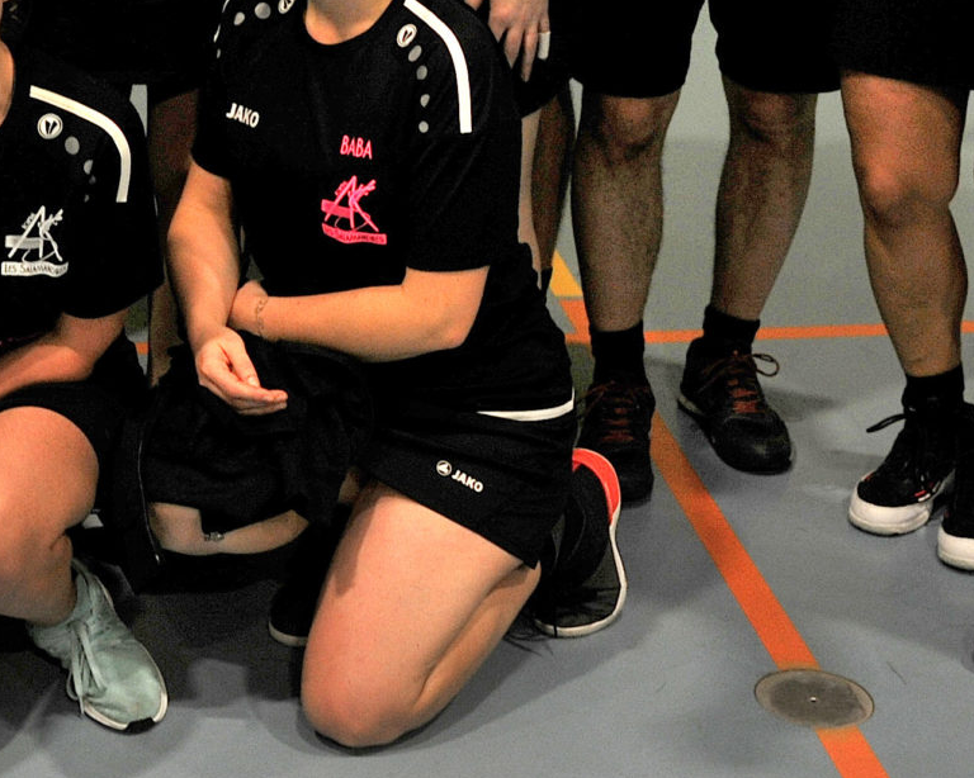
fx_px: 2161
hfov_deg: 24.0
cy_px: -96
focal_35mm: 75
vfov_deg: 19.5
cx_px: -57
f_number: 5
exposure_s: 1/60
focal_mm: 16
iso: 200
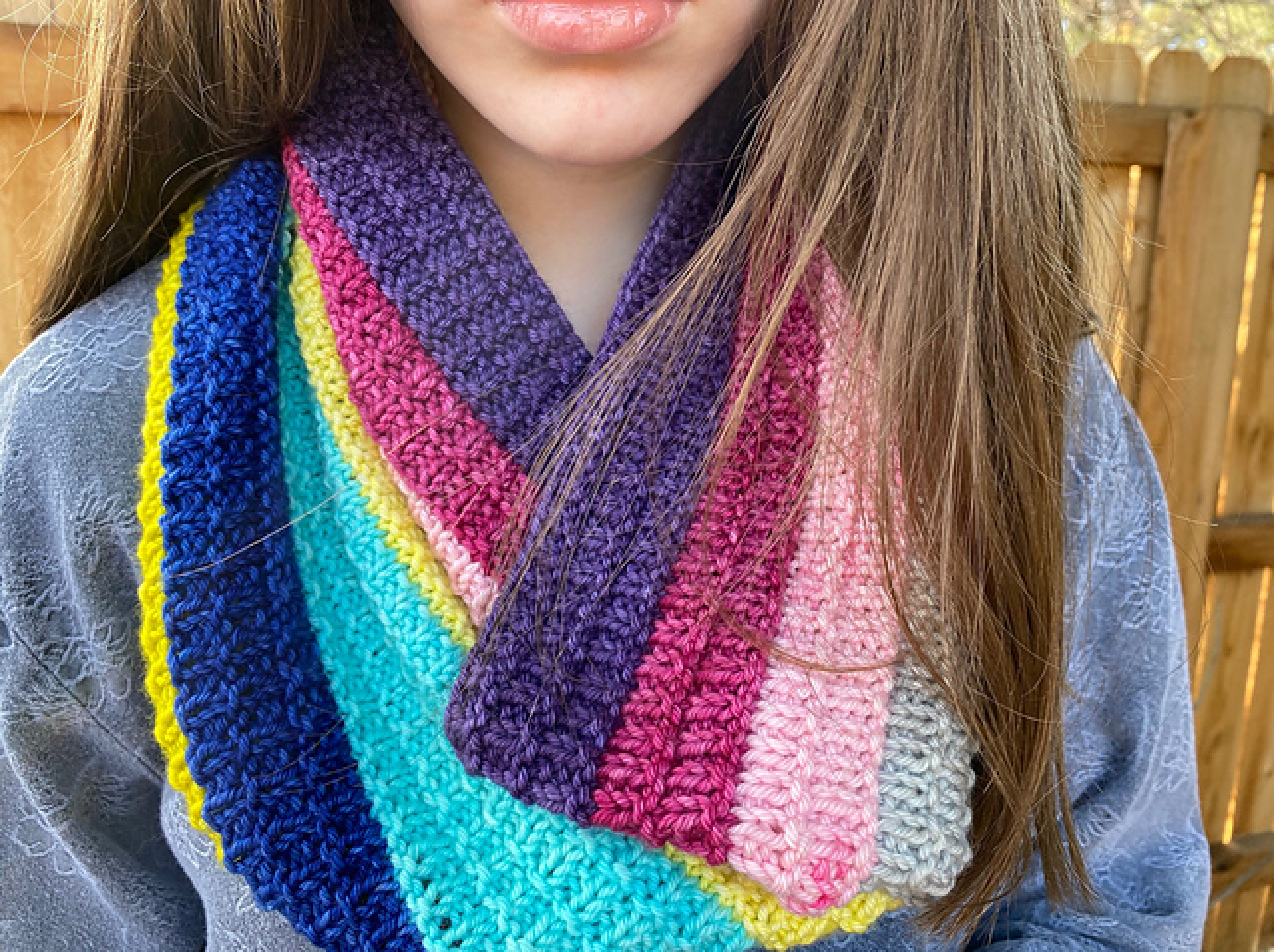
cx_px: 637
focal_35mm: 26
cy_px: 476
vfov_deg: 52.9
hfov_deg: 67.4
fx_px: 955
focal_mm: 4.25
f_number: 1.8
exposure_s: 1/121
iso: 80
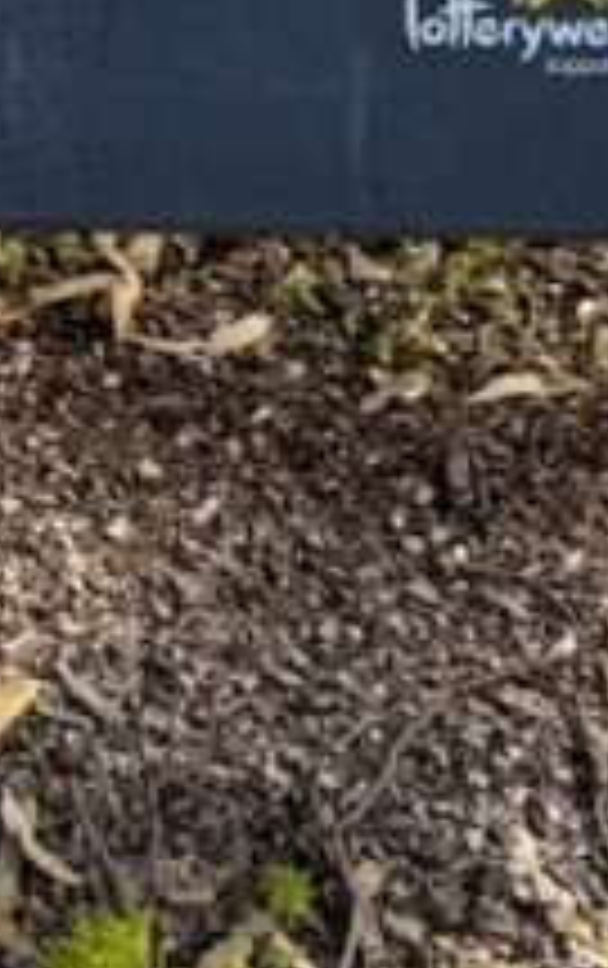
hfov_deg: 9.9
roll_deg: +0.6
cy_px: -365
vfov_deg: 16.1
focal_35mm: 121
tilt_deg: -29.2
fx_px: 3197
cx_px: -721
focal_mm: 6.76
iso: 80
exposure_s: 1/788
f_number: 1.78
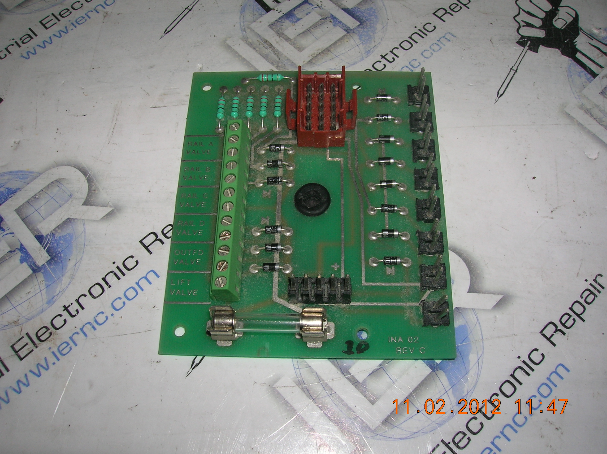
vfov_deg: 41.7
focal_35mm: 34
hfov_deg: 54.0
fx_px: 596
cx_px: 304
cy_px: 227
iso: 50
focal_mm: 5.7
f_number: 4.9
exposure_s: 1/60.1
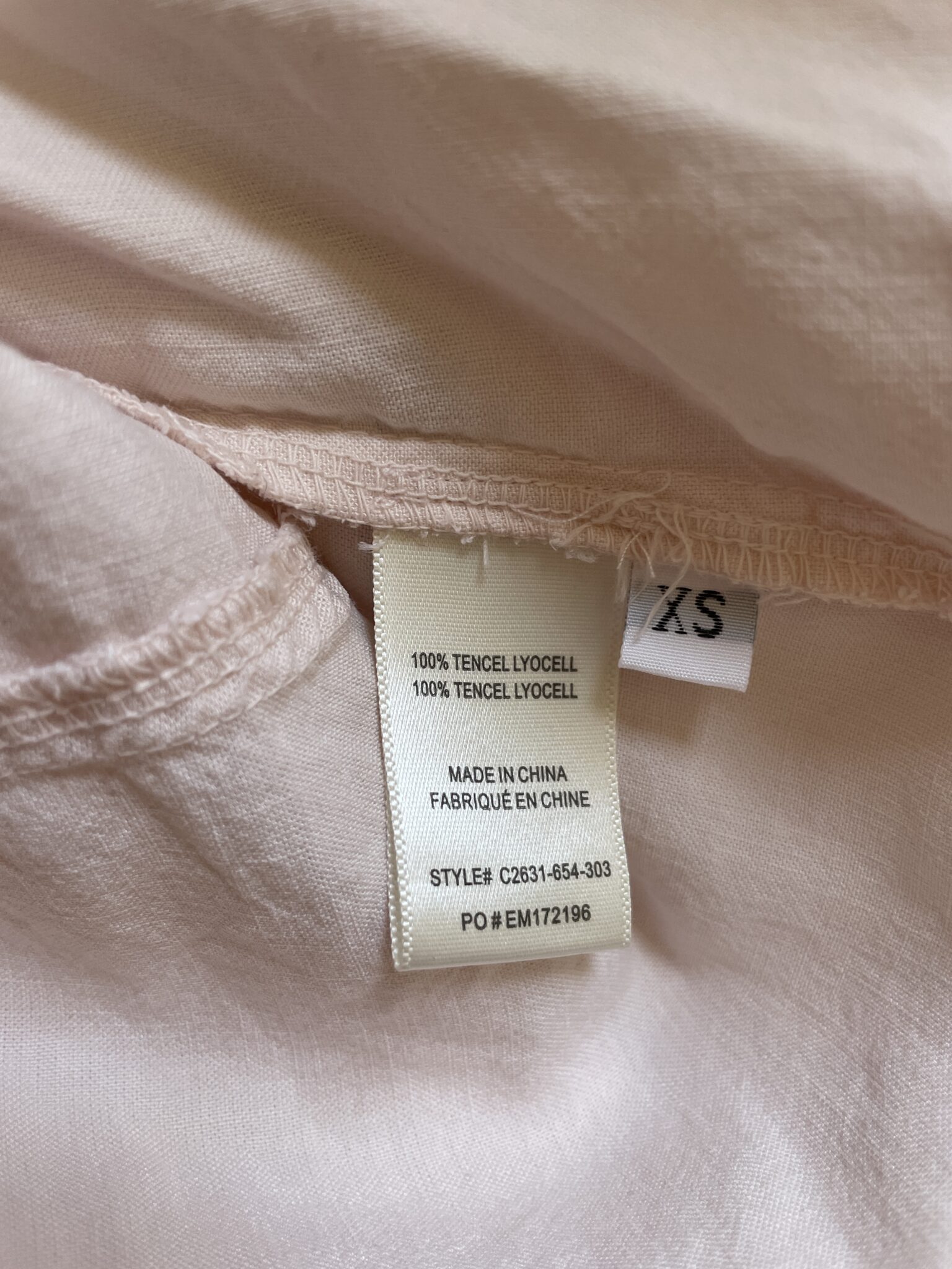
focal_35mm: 26
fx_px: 953
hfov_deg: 53.1
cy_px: 634
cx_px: 476
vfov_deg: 67.3
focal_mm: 4.2
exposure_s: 1/121
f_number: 1.6
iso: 80
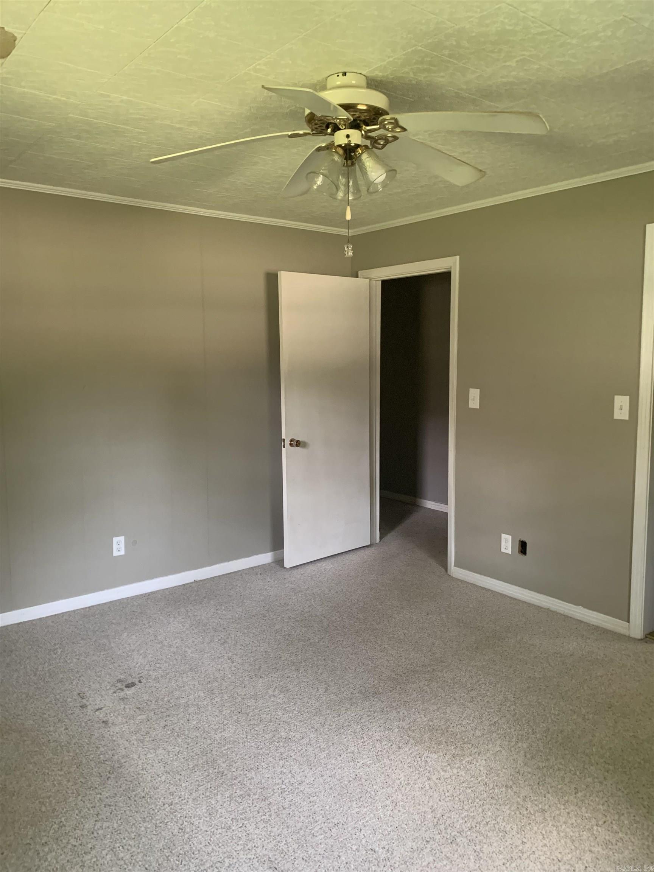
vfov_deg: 67.3
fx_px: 655
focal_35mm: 26
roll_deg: -0.8
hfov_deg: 53.1
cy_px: 436
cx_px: 327
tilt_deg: -4.2
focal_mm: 4.25
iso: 320
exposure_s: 1/60
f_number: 1.8
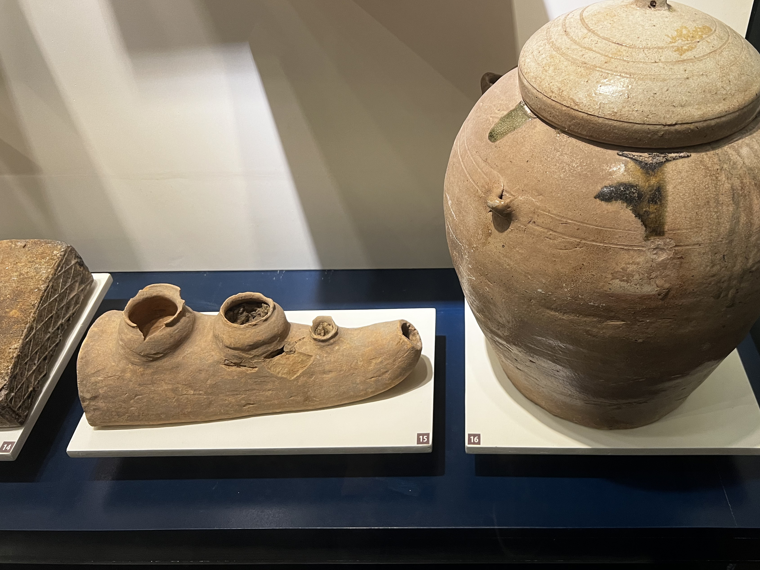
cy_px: 247
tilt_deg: -40.2
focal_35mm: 31
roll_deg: +2.0
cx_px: 446
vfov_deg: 45.3
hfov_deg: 58.0
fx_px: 681
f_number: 1.5
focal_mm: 5.7
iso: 125
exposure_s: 1/50
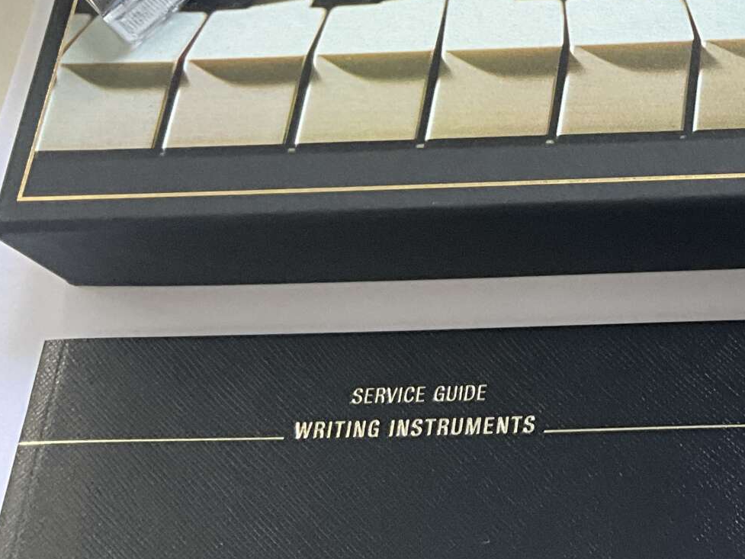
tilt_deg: -61.5
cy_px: 14
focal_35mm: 76
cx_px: 911
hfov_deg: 23.3
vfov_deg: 18.9
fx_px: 1636
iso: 64
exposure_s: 1/95
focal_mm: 3
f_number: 1.8
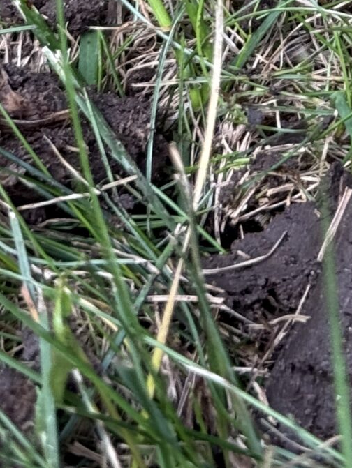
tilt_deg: -39.3
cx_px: 402
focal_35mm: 183
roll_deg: +0.4
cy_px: -418
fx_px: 2479
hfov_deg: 8.1
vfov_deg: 10.1
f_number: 1.78
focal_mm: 6.76
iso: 50
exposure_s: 1/186
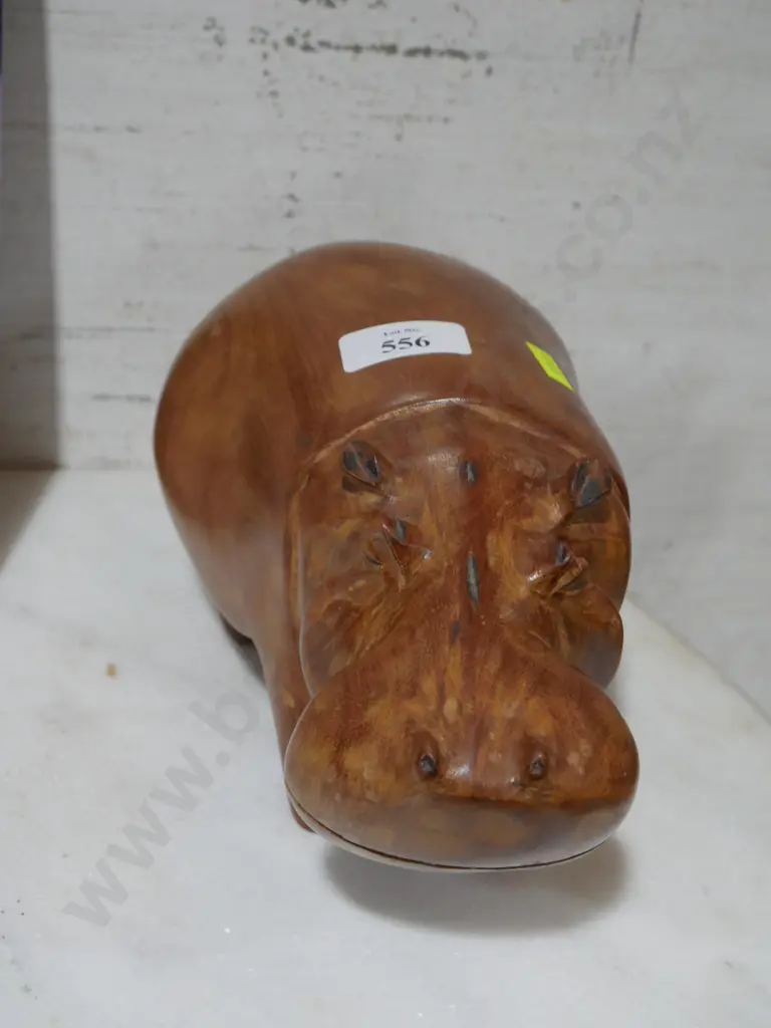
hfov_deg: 22.9
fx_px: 1901
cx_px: 386
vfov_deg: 30.3
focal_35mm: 64
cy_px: 514
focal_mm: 32
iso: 1000
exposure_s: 1/80
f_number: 6.3
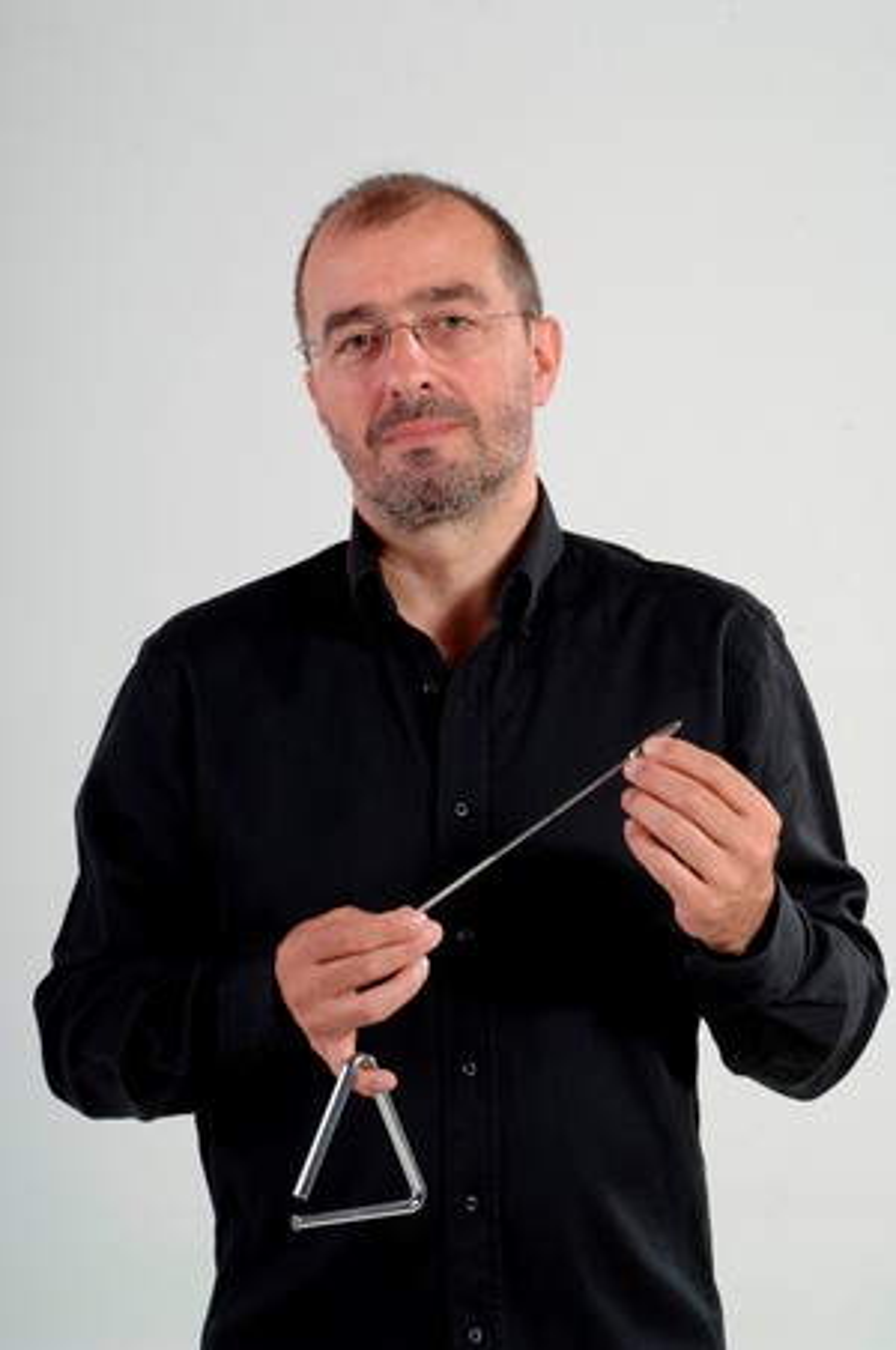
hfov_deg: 15.1
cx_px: 448
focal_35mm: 90
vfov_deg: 22.7
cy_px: 675
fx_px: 3370
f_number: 13
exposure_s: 1/200
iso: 125
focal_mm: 60
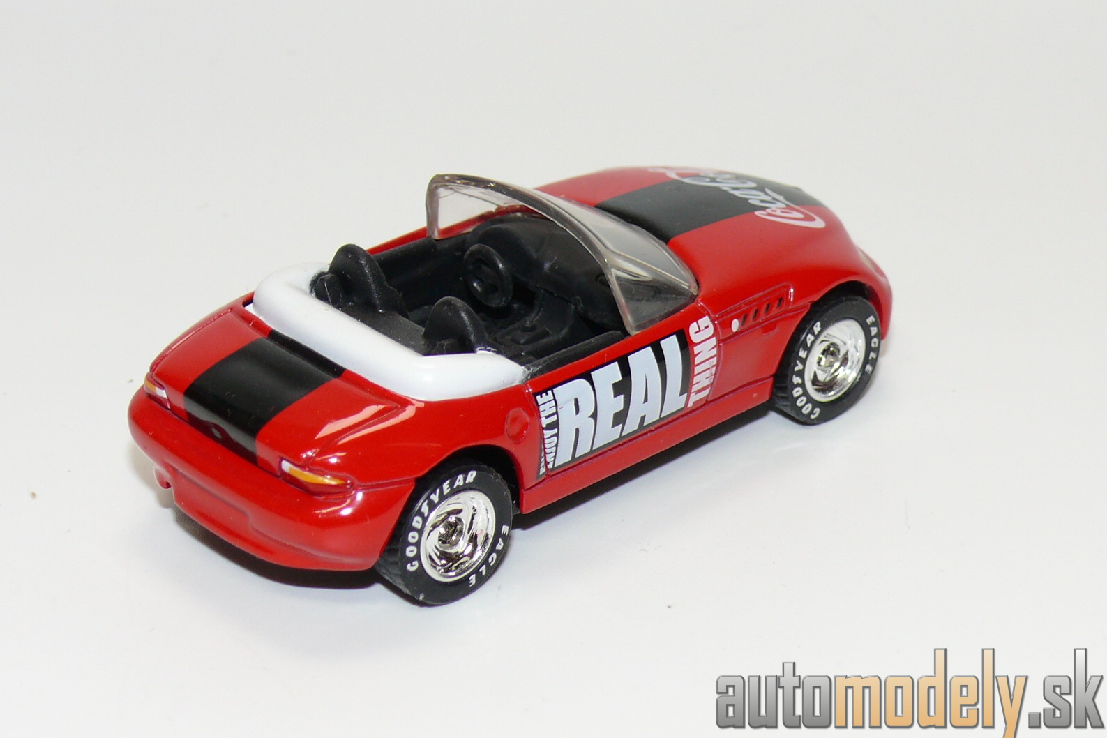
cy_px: 336
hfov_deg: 18.9
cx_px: 555
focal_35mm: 108
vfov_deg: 12.7
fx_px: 3321
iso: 100
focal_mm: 13.5
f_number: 4
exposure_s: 1/30
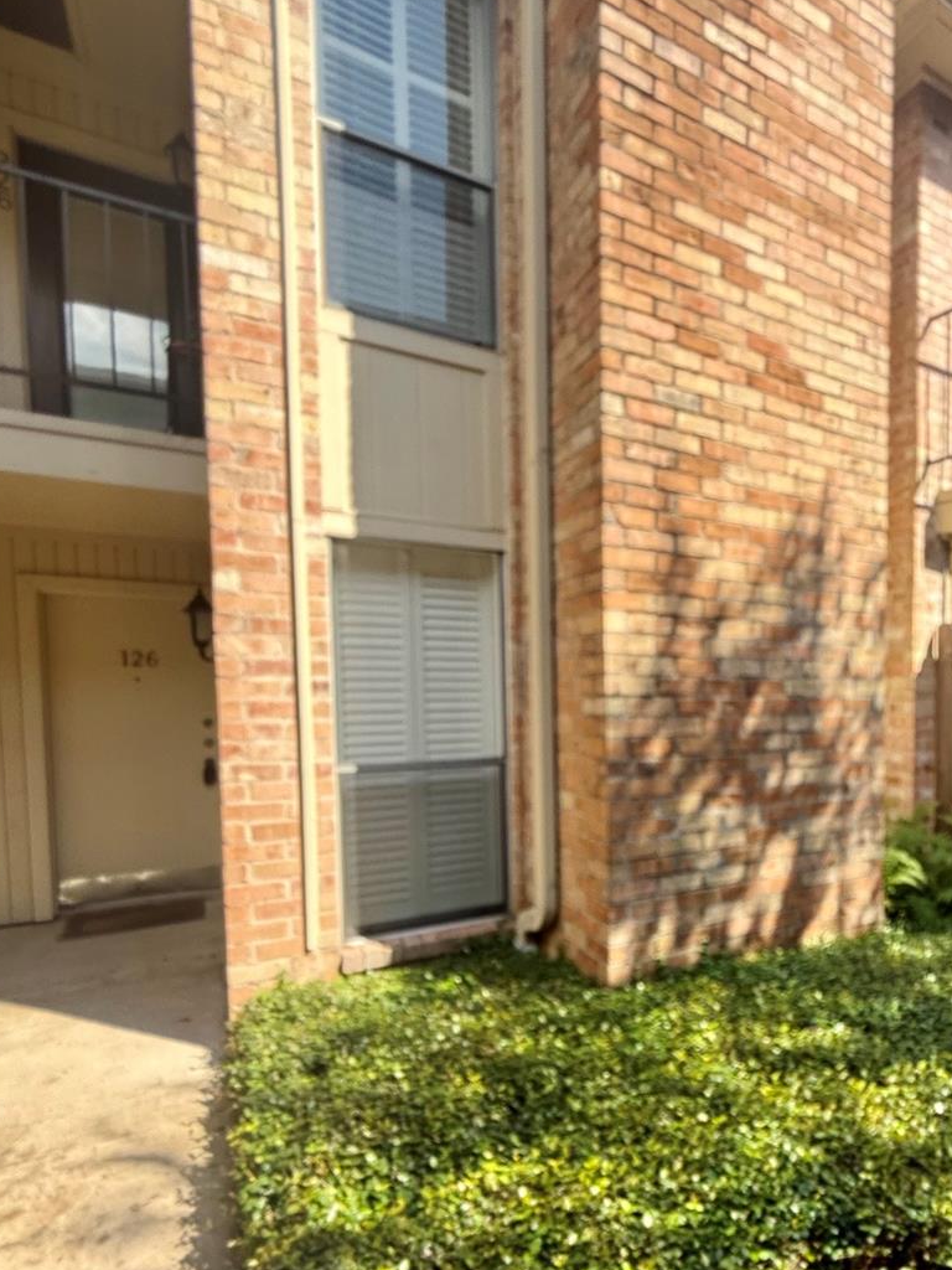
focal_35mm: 21
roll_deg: -0.6
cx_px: 698
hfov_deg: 60.4
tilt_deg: -1.8
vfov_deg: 78.4
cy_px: 740
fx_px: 770
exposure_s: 1/479
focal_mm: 2.22
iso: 64
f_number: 2.2
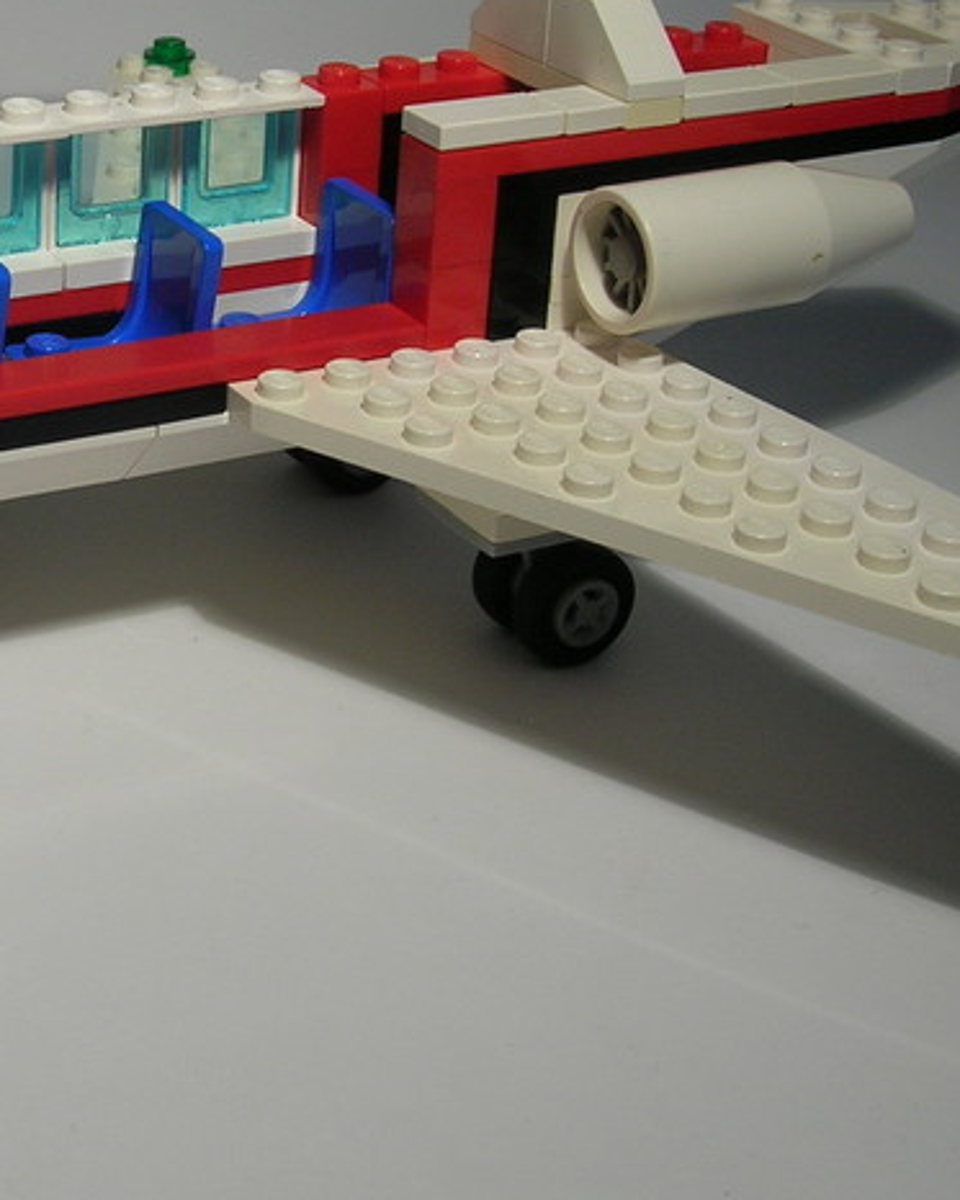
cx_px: 170
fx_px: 2272
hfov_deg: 23.4
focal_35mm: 64
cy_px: 403
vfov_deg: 29.4
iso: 50
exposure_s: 1/22.4
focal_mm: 5.7
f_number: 4.9
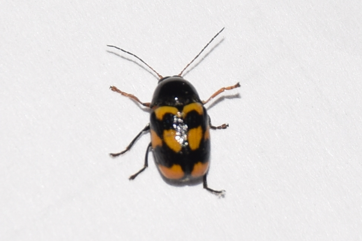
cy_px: 120
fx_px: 2112
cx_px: 181
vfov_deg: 6.5
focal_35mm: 210
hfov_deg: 9.8
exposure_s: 1/160
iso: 100
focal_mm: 140
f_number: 13
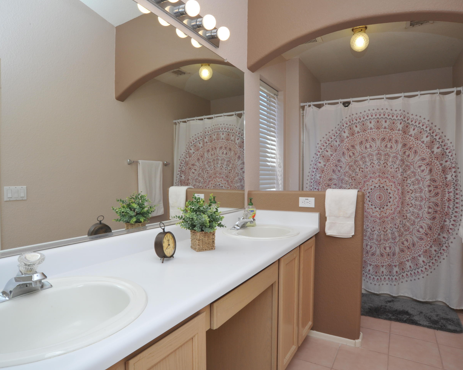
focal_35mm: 21
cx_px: 238
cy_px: 179
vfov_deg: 65.5
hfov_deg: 77.6
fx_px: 288
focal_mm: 18
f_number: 20
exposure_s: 1/40
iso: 640
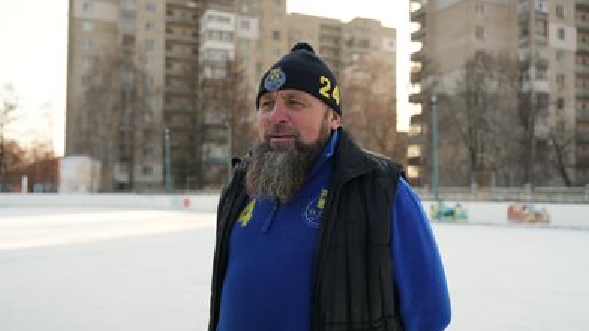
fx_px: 500
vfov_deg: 36.6
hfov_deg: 61.0
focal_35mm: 32
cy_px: 180
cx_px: 297
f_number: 2.8
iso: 500
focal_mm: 30
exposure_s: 1/200
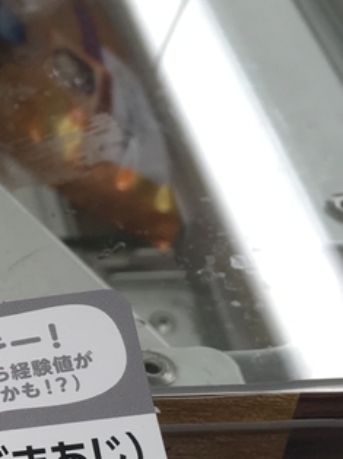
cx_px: -289
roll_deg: -1.1
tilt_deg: -41.3
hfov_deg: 12.2
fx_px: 1468
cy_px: 306
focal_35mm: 111
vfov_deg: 17.7
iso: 25
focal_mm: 4.15
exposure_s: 1/120
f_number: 2.2
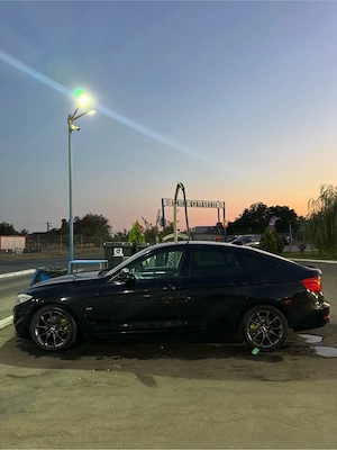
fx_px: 312
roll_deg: +1.1
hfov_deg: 56.8
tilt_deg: +2.9
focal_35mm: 24
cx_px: 168
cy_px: 225
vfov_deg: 71.6
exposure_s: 1/50
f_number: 1.78
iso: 500
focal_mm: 6.76
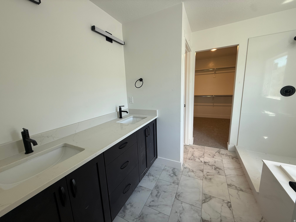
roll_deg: +2.9
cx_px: 148
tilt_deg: -10.6
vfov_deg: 85.7
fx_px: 120
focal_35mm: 14
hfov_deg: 102.1
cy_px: 111
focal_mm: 2.22
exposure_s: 1/99
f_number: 2.2
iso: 64
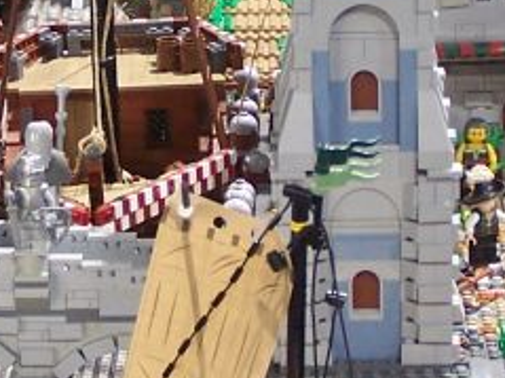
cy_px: 6
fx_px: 4185
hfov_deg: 6.9
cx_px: 207
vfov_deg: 5.2
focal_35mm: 287
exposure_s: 1/2
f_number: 3.2
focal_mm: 11.1
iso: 80
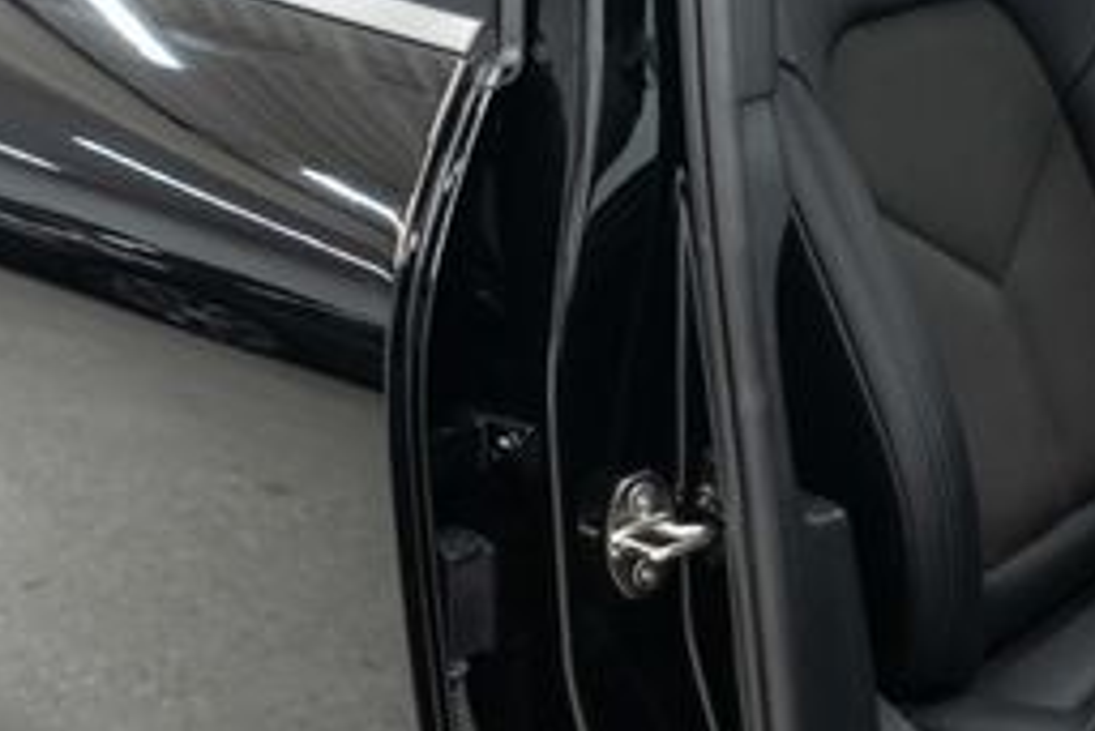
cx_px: 1258
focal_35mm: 70
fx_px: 2130
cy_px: 212
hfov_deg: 26.2
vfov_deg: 19.4
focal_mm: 28
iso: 1000
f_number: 3.2
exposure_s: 1/50
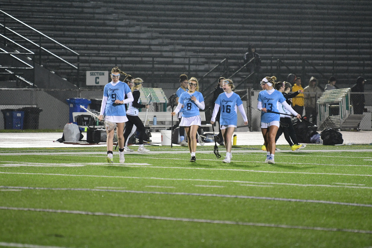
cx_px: 186
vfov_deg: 4.6
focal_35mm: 300
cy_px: 124
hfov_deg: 6.9
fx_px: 3100
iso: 3200
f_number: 2.8
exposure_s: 1/800
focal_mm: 200
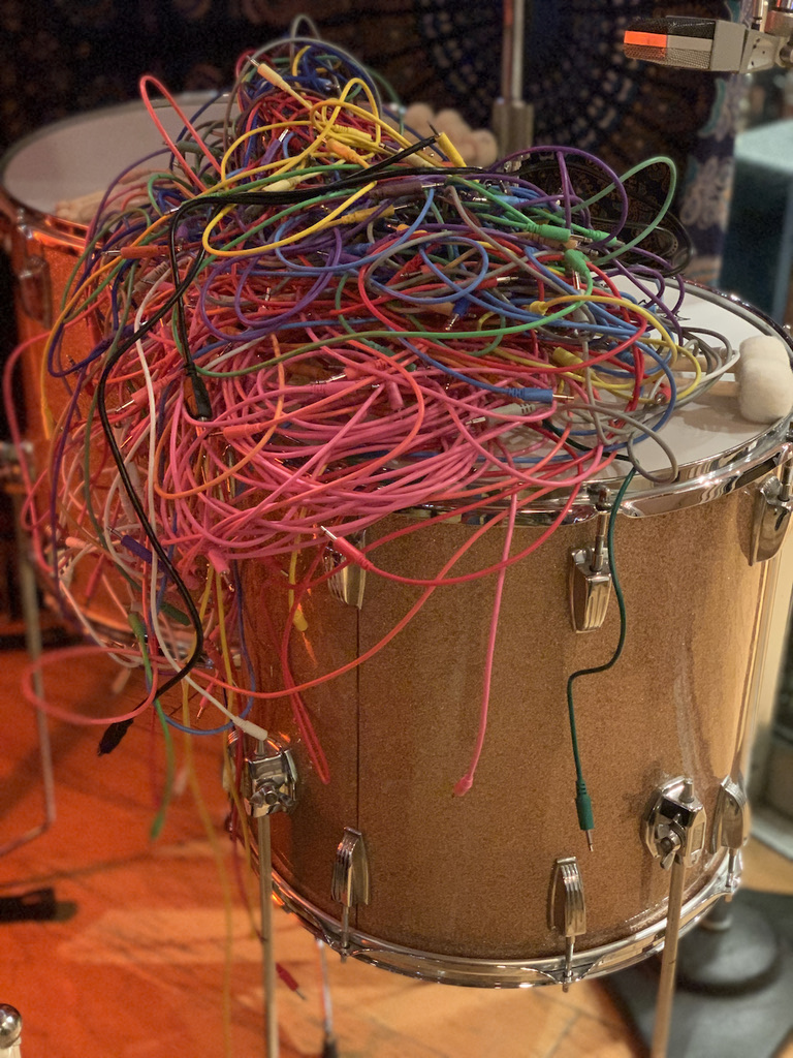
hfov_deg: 28.0
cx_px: 396
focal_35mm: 52
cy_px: 529
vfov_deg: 36.8
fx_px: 1588
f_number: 2.4
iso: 1000
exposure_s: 1/30
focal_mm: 6
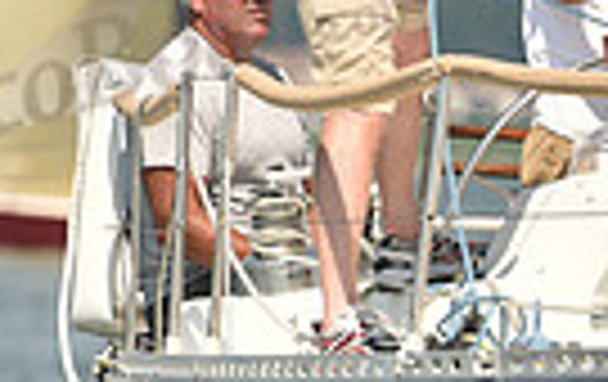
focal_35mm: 1748
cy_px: 243
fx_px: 29025
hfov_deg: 1.2
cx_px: 660
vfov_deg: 0.8
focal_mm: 400
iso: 320
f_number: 7.1
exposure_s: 1/1250
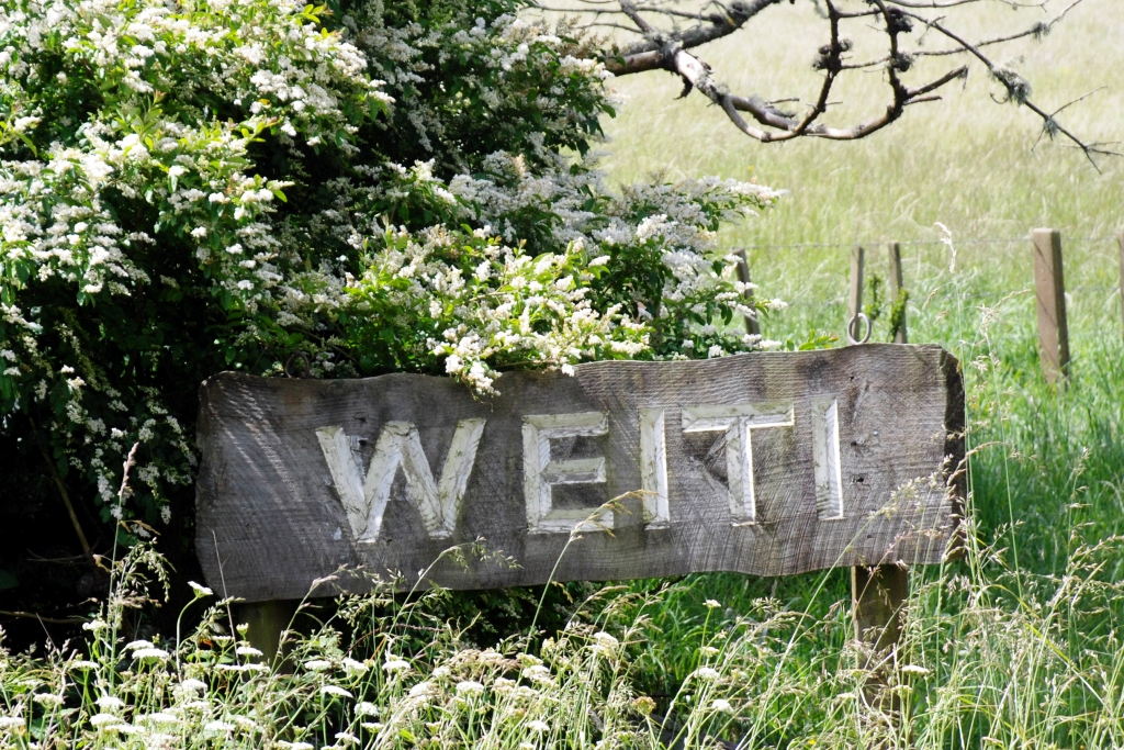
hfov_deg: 17.1
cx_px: 562
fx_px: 3747
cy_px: 375
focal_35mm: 120
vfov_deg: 11.4
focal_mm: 80
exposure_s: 1/640
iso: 400
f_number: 6.3
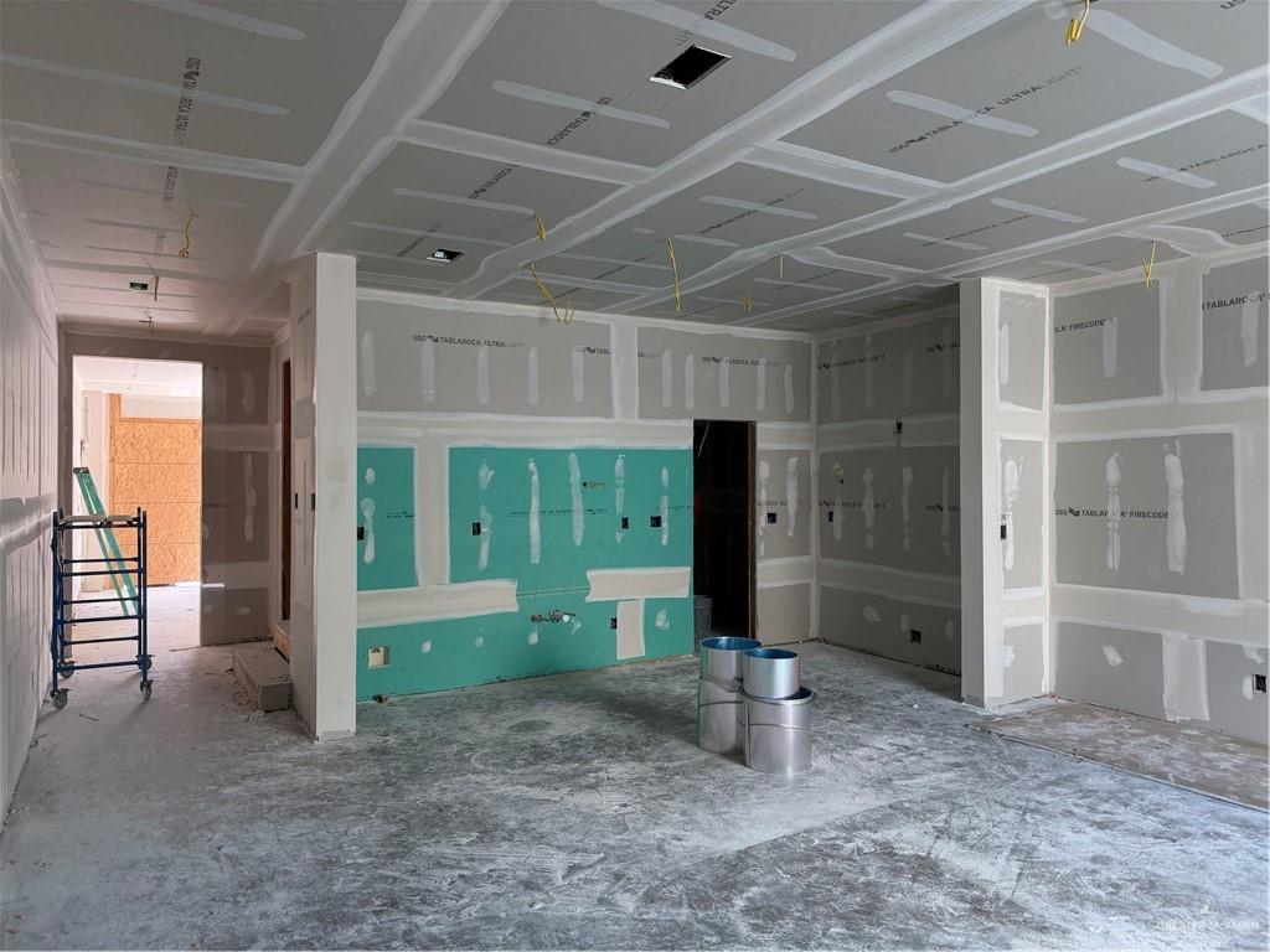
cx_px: 635
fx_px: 881
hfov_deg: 71.6
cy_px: 476
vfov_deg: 56.8
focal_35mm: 24
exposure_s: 1/121
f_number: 1.78
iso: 160
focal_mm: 6.76
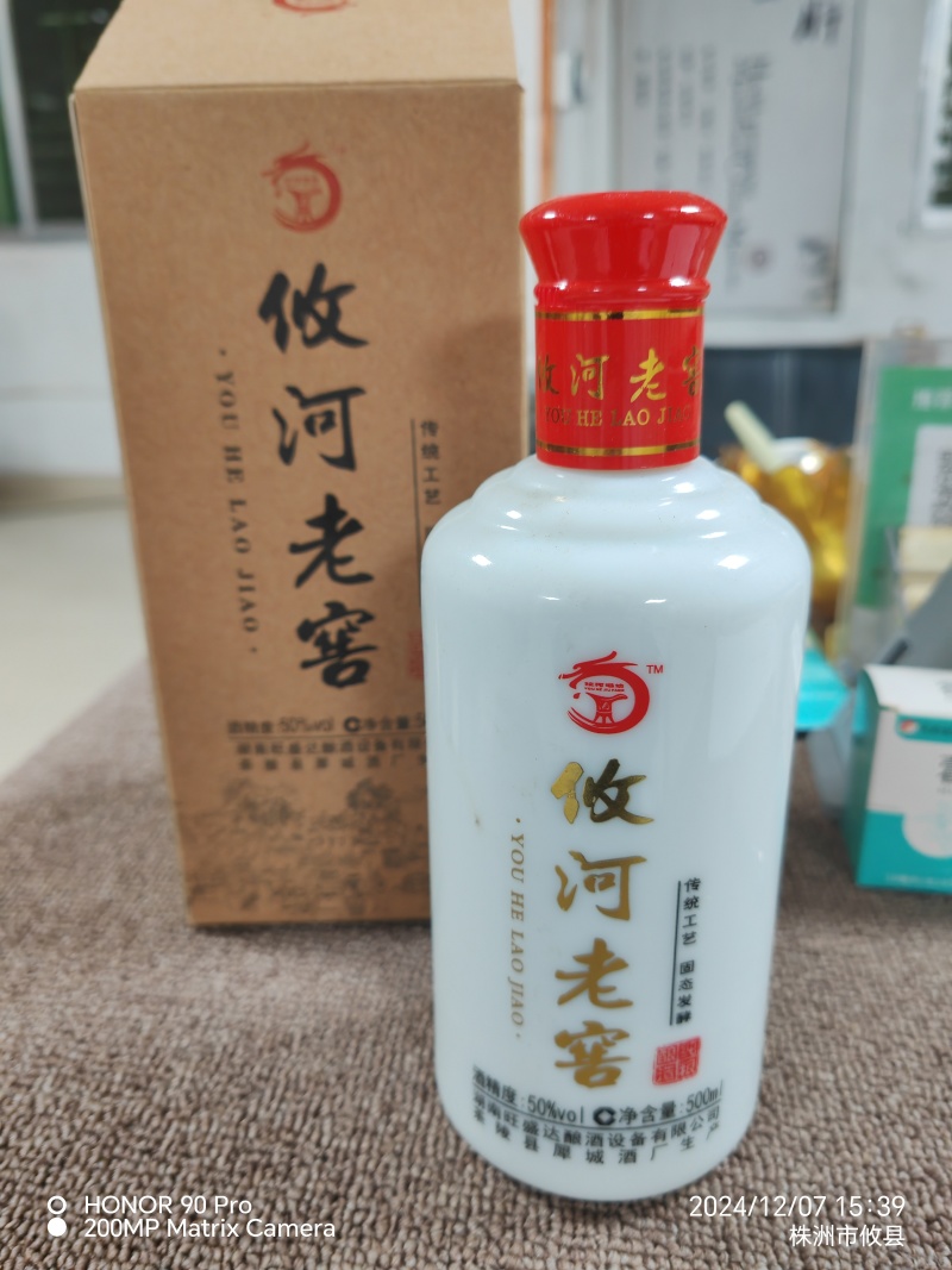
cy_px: 635
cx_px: 476
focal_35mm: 27
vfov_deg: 65.3
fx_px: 990
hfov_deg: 51.3
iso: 640
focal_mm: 6.12
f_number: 1.9
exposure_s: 1/50
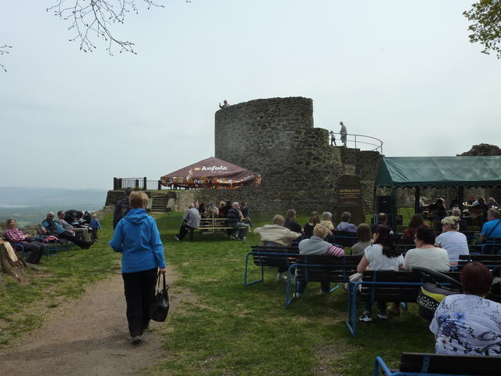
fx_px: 420
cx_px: 250
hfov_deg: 61.7
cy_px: 188
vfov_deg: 48.2
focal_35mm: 29
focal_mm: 4.7
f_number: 5.6
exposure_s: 1/640
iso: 125
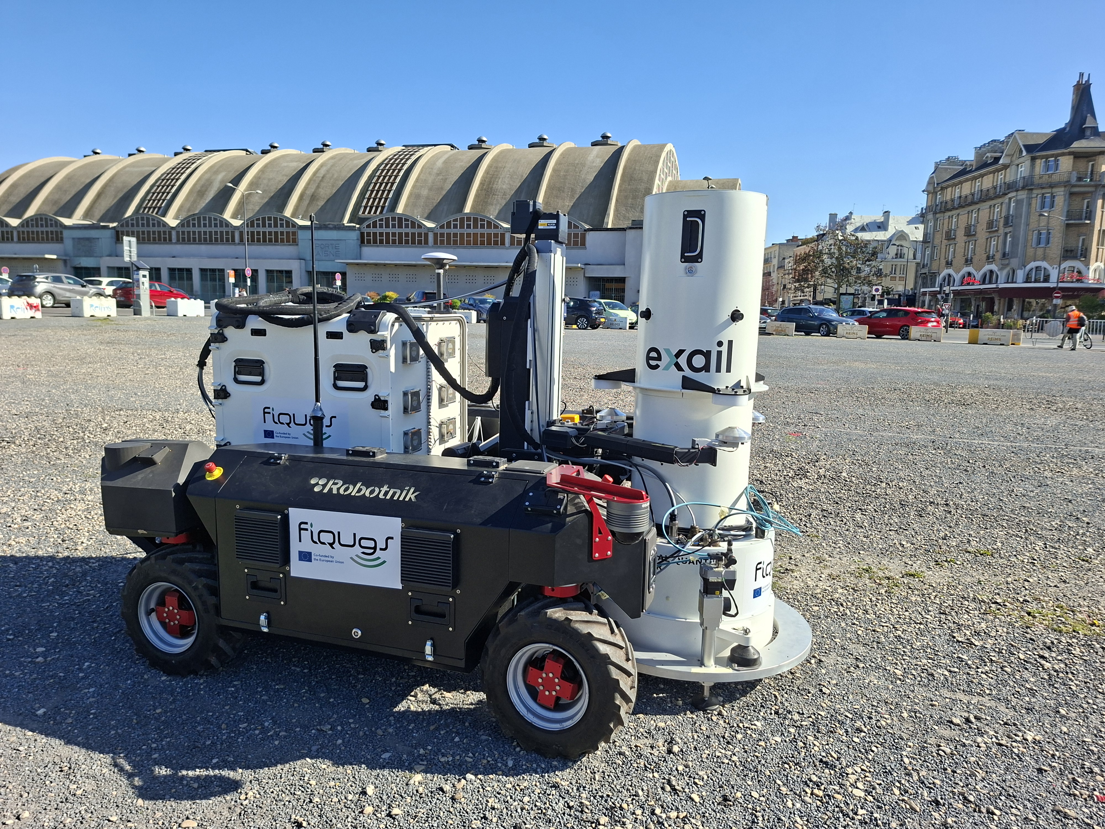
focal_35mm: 23
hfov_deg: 73.9
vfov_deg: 58.9
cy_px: 414
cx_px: 552
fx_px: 734
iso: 50
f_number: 1.8
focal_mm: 5.54
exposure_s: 1/1585
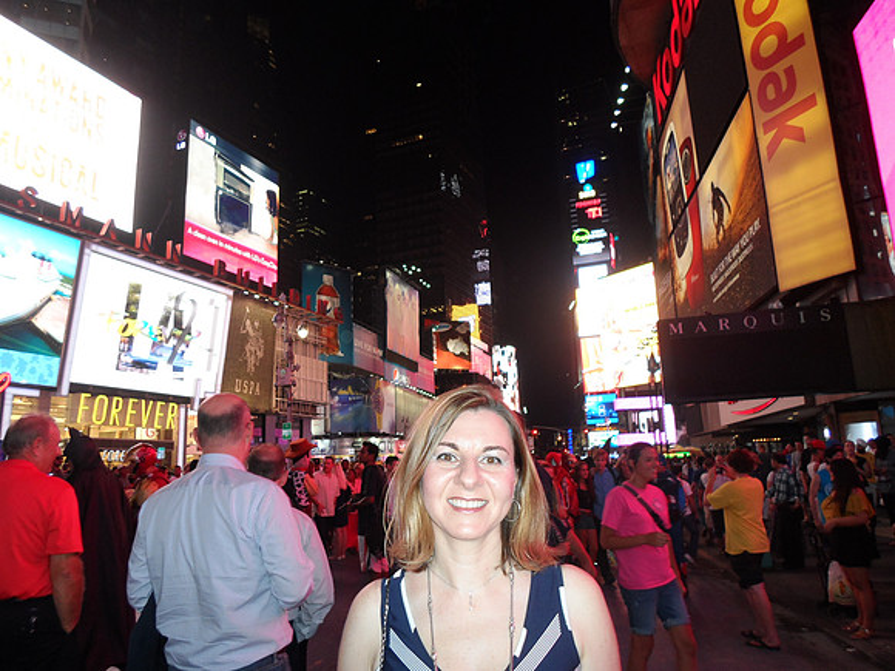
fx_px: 646
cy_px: 336
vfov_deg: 54.9
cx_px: 448
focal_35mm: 25
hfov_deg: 69.4
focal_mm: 4.5
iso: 120
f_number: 2.5
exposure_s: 1/60
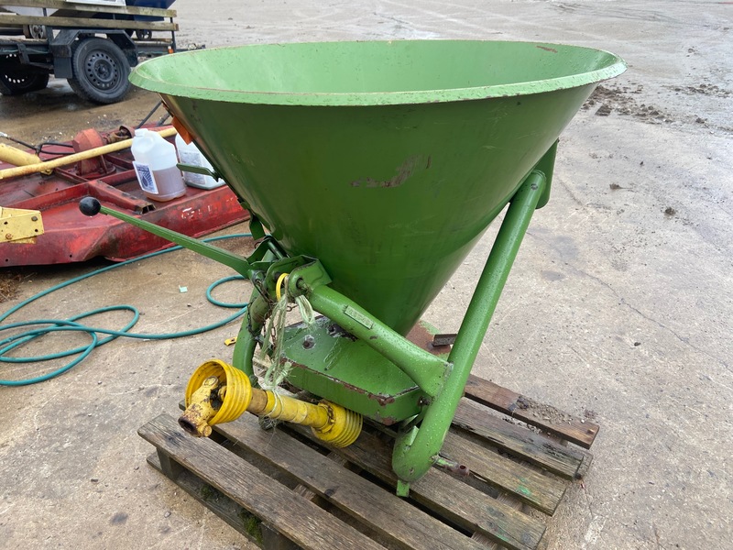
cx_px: 366
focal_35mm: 26
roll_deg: +2.1
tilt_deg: -31.5
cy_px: 275
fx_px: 551
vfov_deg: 53.1
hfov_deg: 67.3
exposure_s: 1/504
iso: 32
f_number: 1.8
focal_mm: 4.25
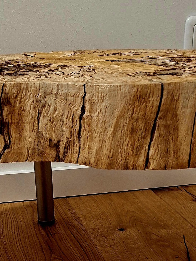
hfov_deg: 22.9
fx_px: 483
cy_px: 238
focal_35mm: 64
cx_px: 83
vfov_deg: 29.0
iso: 400
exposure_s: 1/25
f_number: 1.8
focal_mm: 5.54
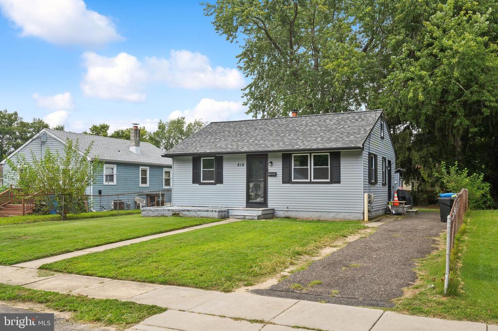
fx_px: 429
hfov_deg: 60.3
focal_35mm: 31
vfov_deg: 42.3
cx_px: 249
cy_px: 166
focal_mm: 31
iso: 250
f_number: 16
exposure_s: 1/25
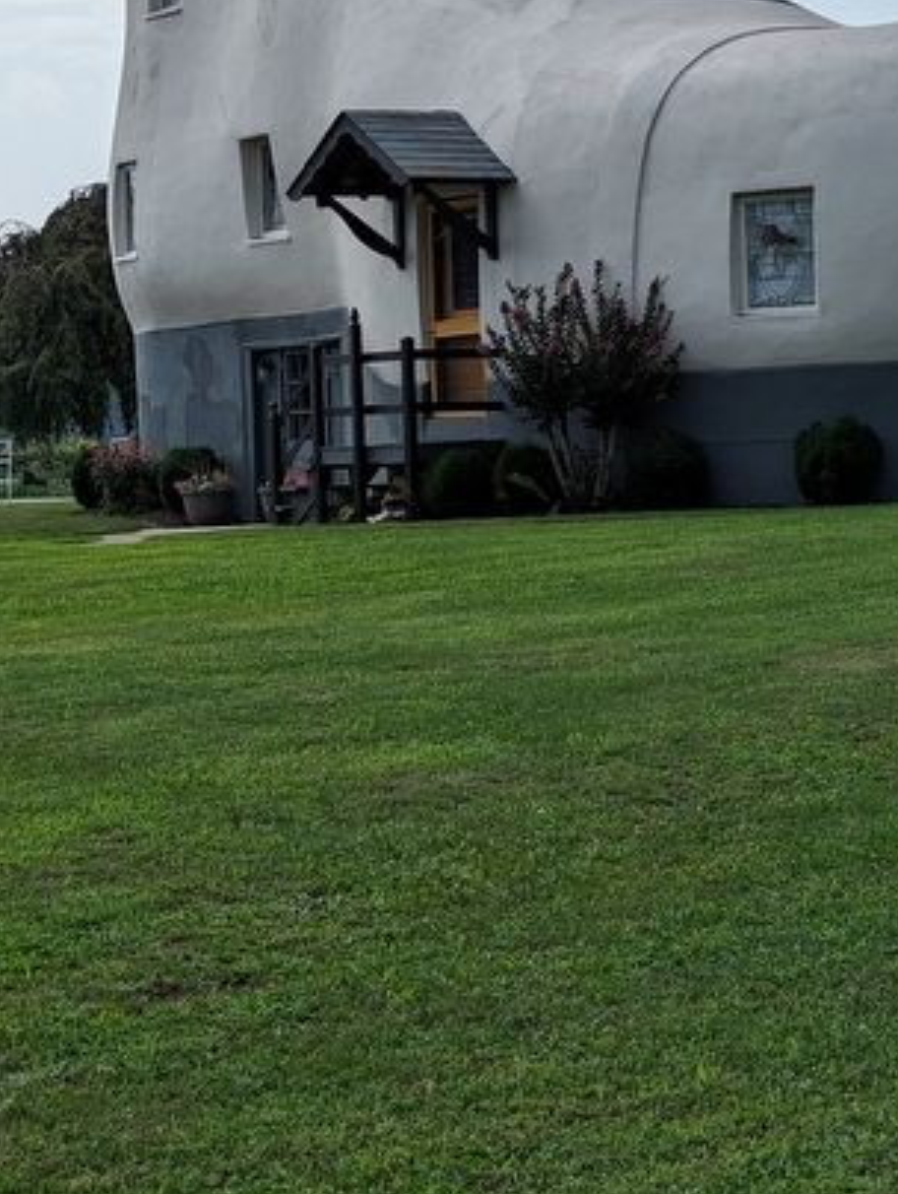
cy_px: 495
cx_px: 647
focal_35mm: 95
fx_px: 3279
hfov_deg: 15.5
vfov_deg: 20.6
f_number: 1.85
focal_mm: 6.81
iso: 47
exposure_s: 1/2817
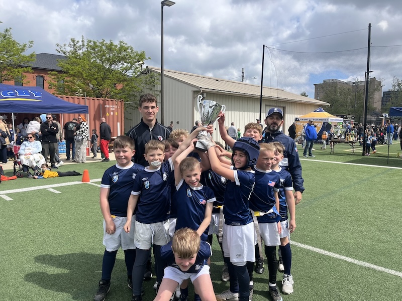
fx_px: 302
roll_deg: +0.0
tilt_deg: -4.8
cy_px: 150
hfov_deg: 67.3
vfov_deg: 53.1
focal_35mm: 26
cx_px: 201
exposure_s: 1/2967
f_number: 1.6
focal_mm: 5.1
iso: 50
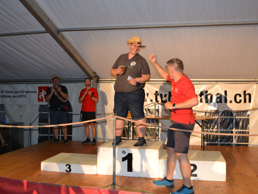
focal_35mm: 36
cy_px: 97
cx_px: 129
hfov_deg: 51.4
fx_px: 268
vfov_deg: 39.7
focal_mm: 22
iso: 1100
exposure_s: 1/60
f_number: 4
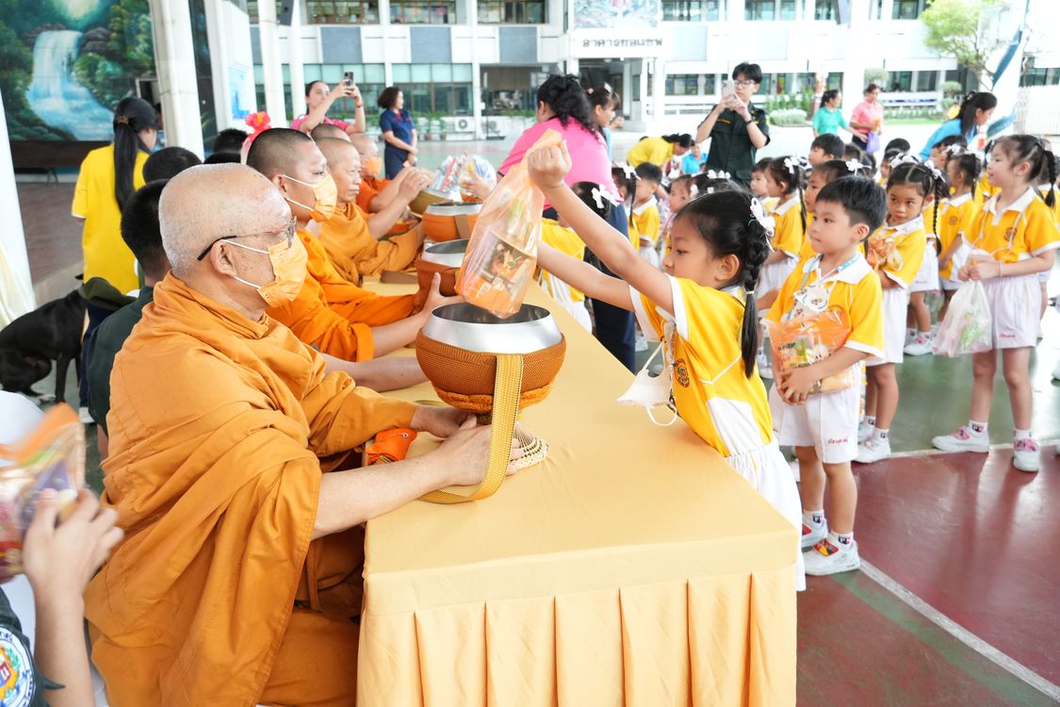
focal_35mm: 30
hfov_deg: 61.9
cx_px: 530
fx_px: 883
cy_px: 354
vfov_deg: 43.6
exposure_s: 1/125
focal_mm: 20
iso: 1600
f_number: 4
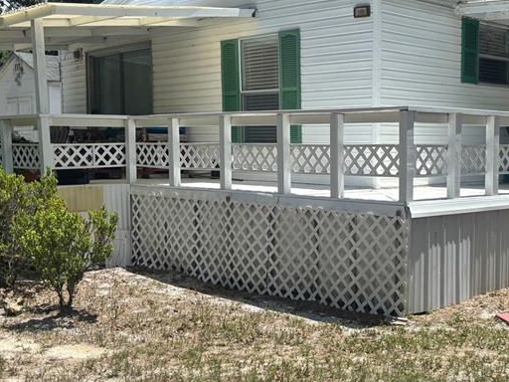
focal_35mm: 52
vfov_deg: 28.0
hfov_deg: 36.4
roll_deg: +0.0
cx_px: 346
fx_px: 765
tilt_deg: -4.3
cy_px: 216
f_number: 1.6
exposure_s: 1/3021
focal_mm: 5.96
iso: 50
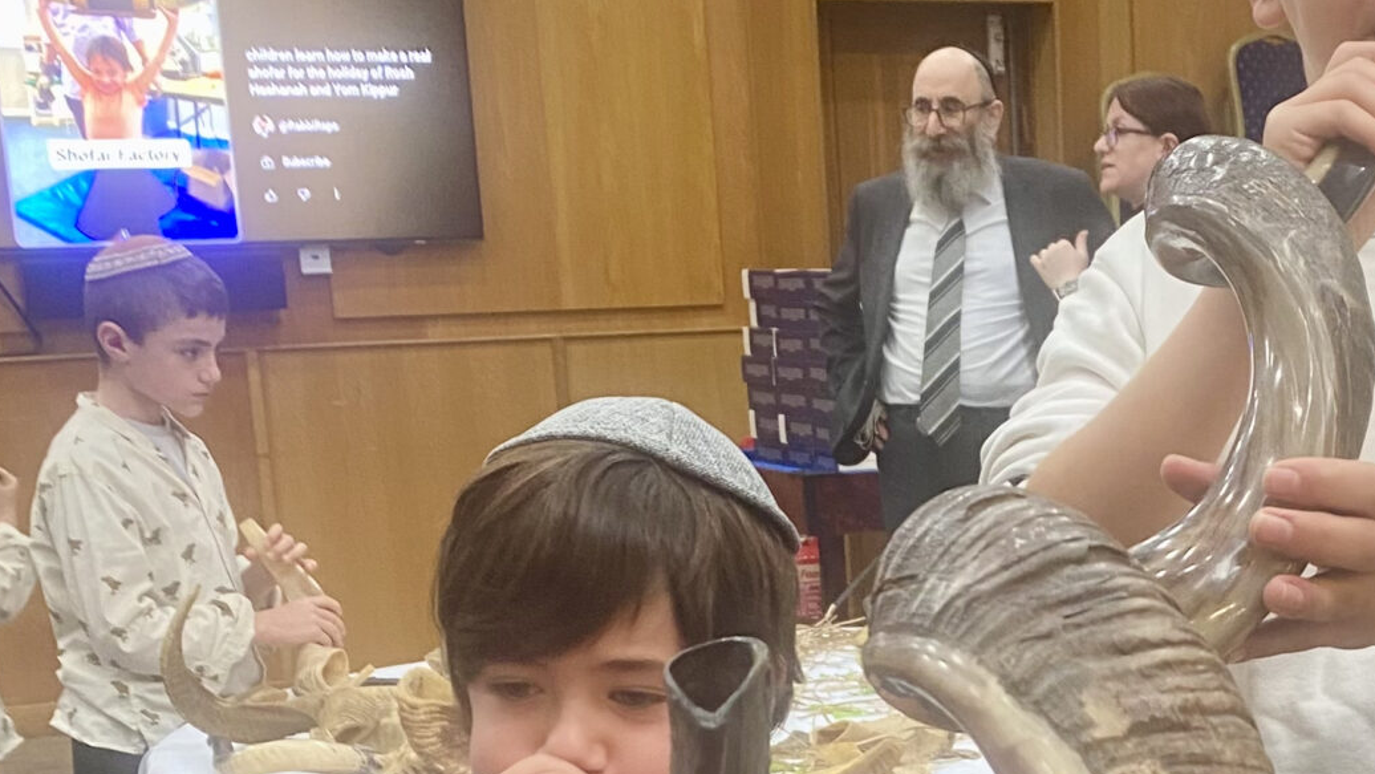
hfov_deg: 29.4
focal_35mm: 70
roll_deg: +3.2
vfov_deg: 16.3
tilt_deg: -14.6
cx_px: 1108
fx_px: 2552
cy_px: 994
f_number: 1.8
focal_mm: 4.25
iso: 125
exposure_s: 1/50
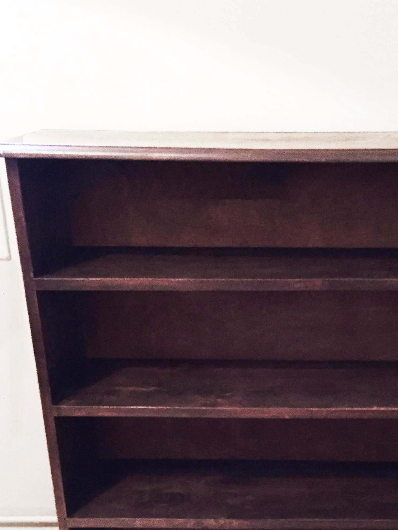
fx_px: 736
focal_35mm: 48
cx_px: 295
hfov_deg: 29.8
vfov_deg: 39.2
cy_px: 350
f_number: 2.2
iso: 400
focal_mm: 4.15
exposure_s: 1/17
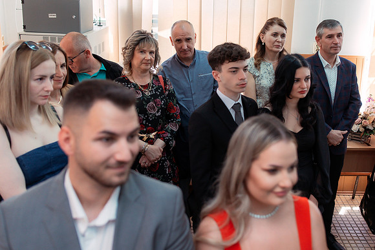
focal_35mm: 43
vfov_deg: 31.4
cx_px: 228
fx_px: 444
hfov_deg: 45.5
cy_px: 107
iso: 800
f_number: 3.2
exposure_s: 1/320
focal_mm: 35
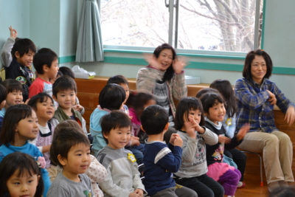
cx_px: 148
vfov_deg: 16.6
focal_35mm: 82
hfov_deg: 24.6
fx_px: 676
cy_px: 98
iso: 400
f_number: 5.6
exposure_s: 1/15
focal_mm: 55
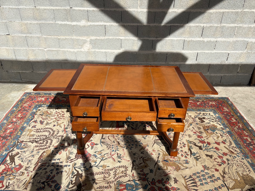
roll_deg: -1.3
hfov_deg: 67.3
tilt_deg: -30.8
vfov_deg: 53.1
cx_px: 128
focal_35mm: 26
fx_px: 192
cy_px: 96
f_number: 1.6
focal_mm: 5.96
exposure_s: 1/2865
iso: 50
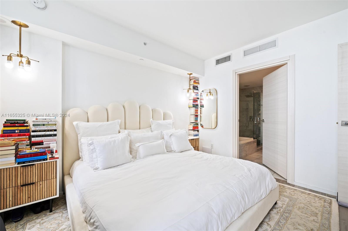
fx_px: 135
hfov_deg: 104.3
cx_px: 174
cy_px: 116
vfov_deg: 81.1
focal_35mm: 14
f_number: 8
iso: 200
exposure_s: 1/10
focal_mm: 14
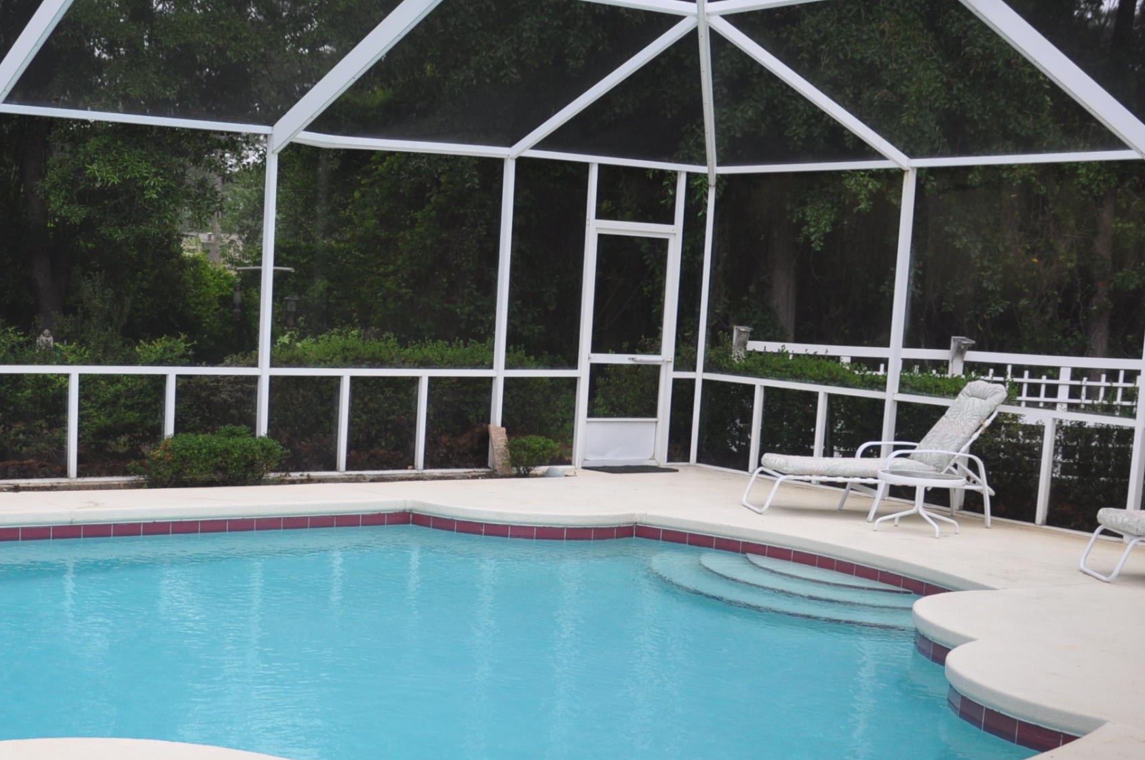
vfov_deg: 27.9
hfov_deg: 40.1
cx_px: 295
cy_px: 498
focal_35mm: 48
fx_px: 1525
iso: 320
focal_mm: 18
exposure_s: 1/200
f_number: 3.5
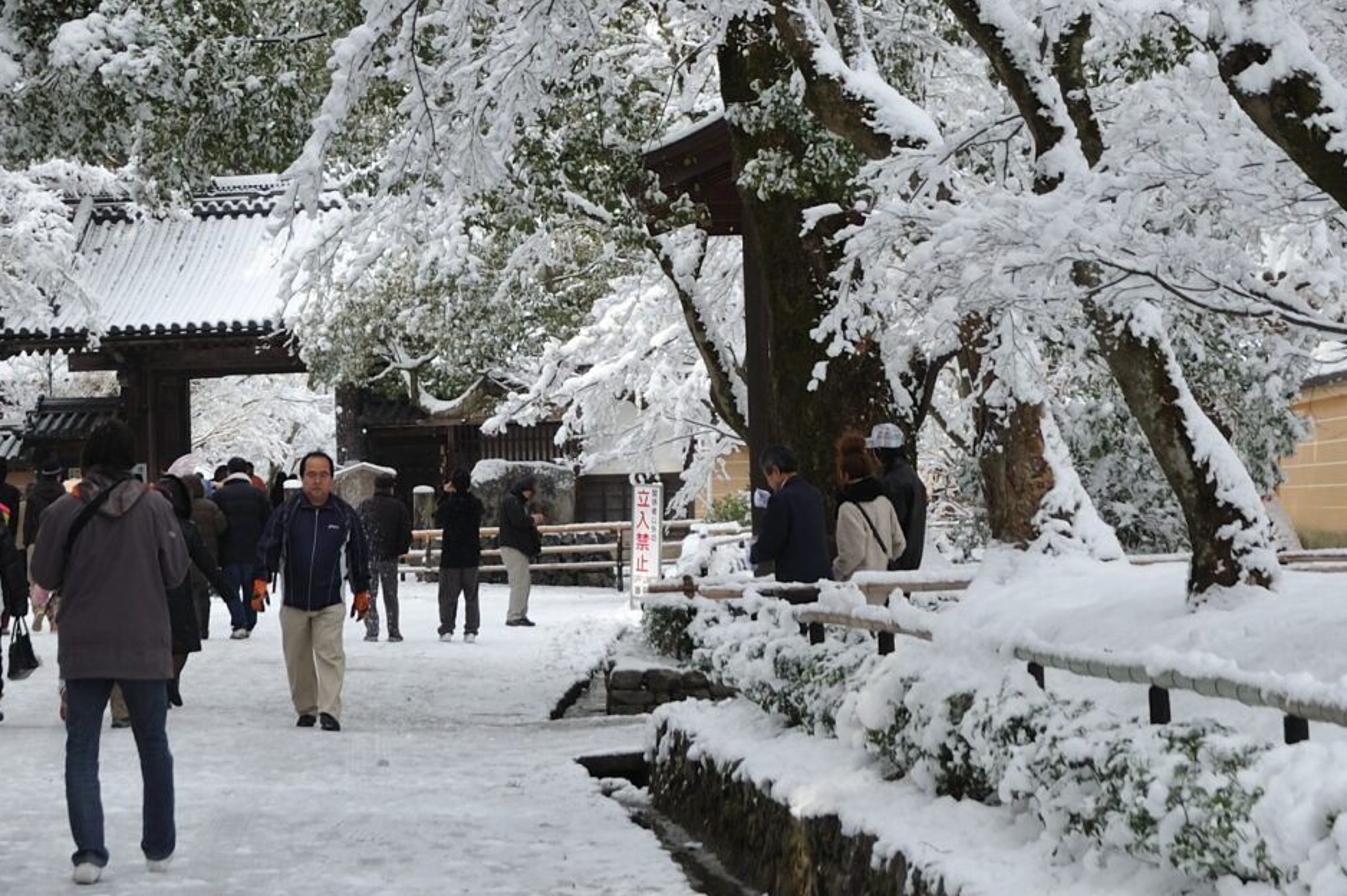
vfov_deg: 10.4
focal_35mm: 131
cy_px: 42
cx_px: 518
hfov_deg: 15.6
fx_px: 4898
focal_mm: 48
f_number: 8
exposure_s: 1/250
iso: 200
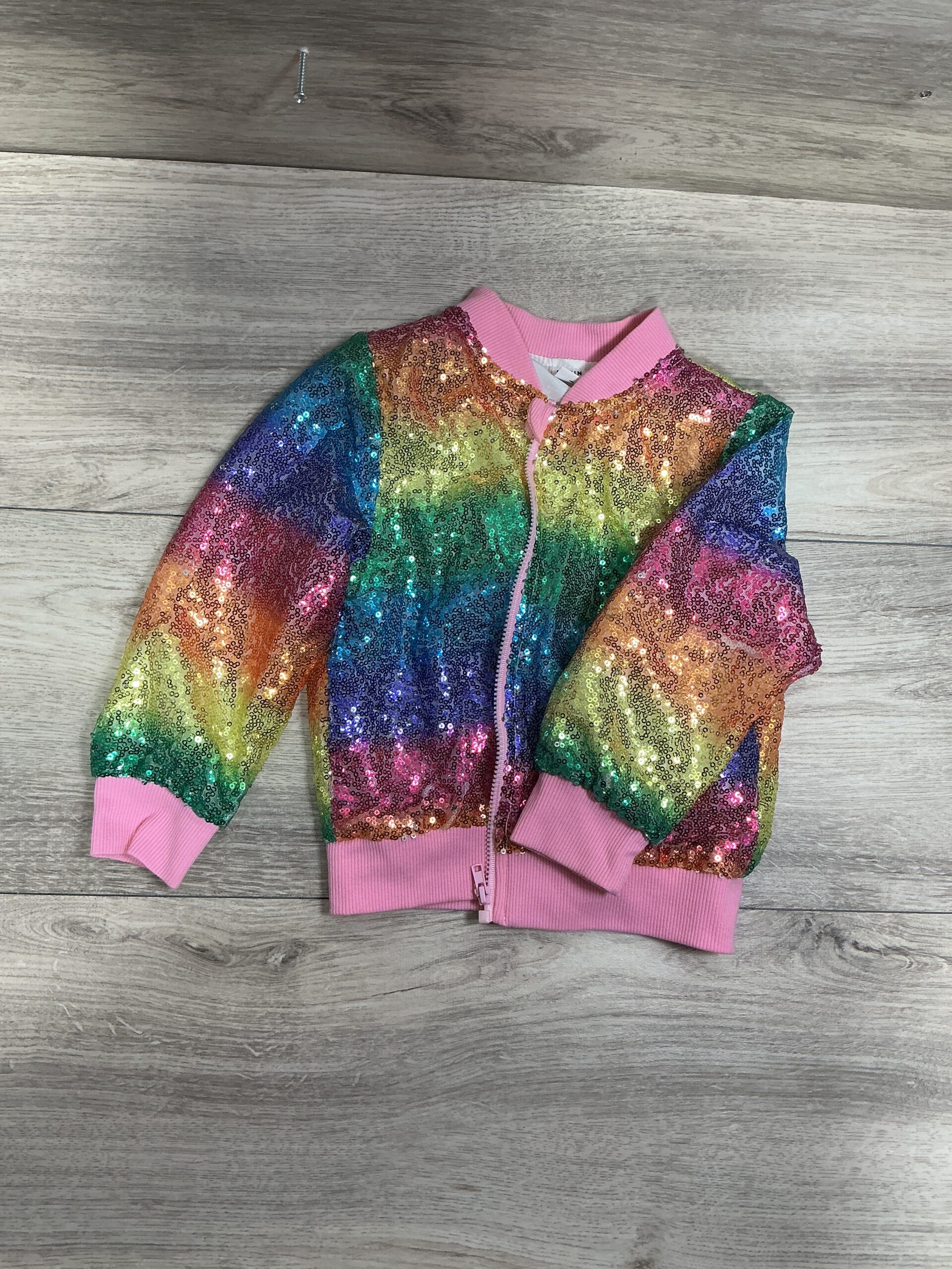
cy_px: 634
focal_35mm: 29
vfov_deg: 61.7
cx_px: 476
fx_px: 1063
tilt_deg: -83.6
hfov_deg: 48.2
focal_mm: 3
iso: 64
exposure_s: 1/60
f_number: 1.8
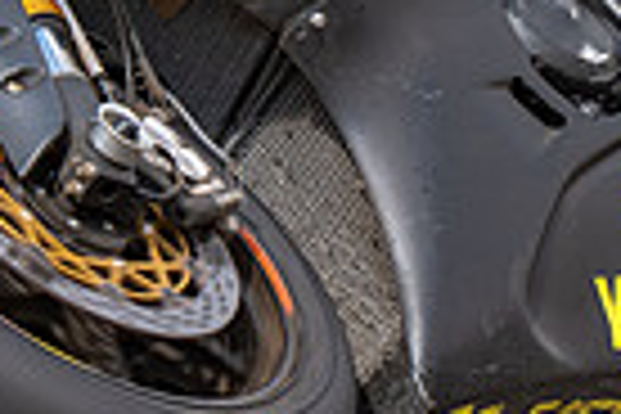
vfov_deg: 0.5
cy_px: -83
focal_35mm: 2529
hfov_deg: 0.8
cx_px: 266
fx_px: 43622
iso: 720
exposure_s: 1/800
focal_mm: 600
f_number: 11
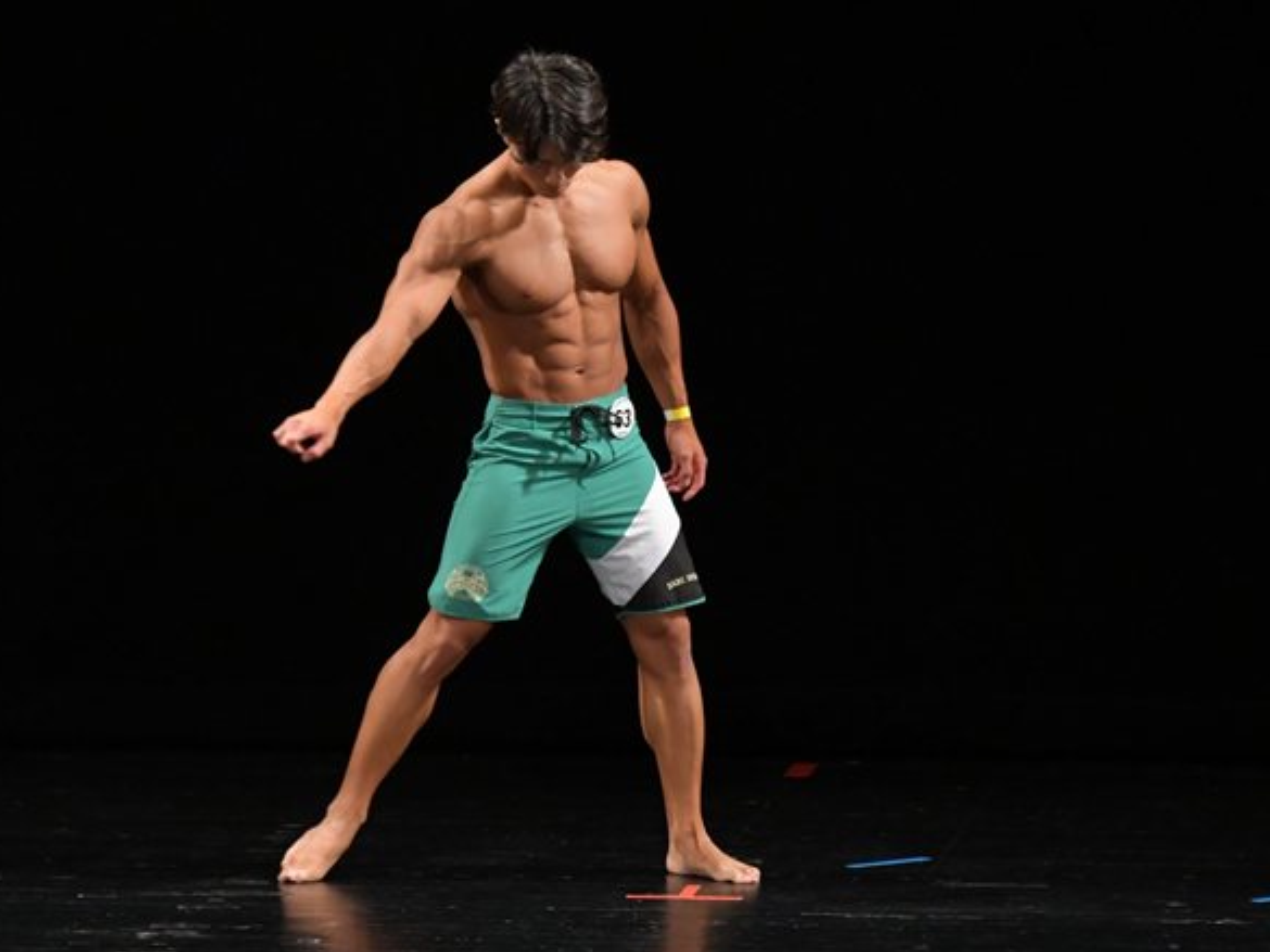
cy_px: 453
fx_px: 14018
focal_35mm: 382
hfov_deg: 5.2
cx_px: 531
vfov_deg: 3.9
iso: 3200
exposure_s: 1/400
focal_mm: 200
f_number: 5.6
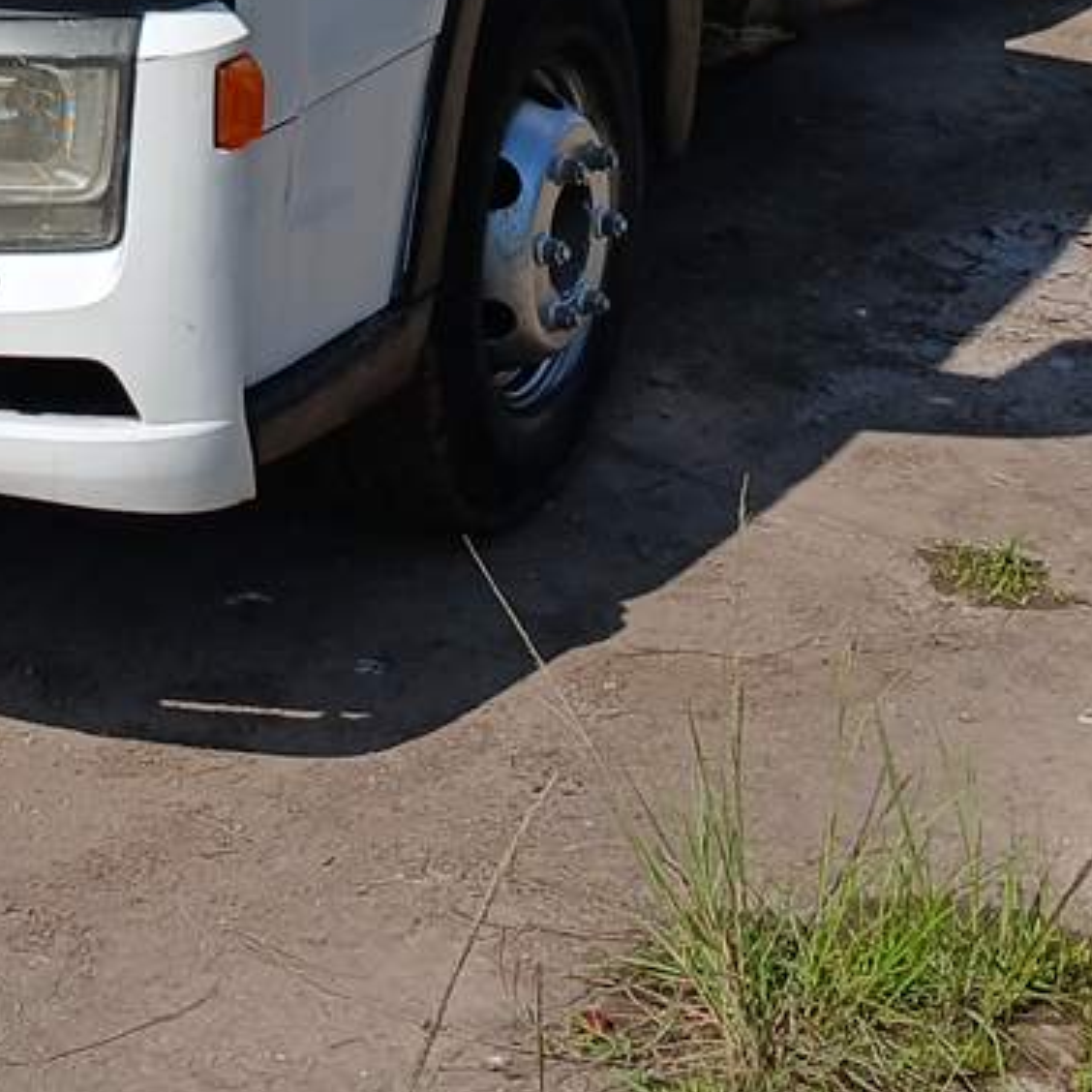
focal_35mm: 88
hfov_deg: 18.8
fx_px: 3141
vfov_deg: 18.1
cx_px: -157
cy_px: -430
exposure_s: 1/1052
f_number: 1.8
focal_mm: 3.98
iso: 21
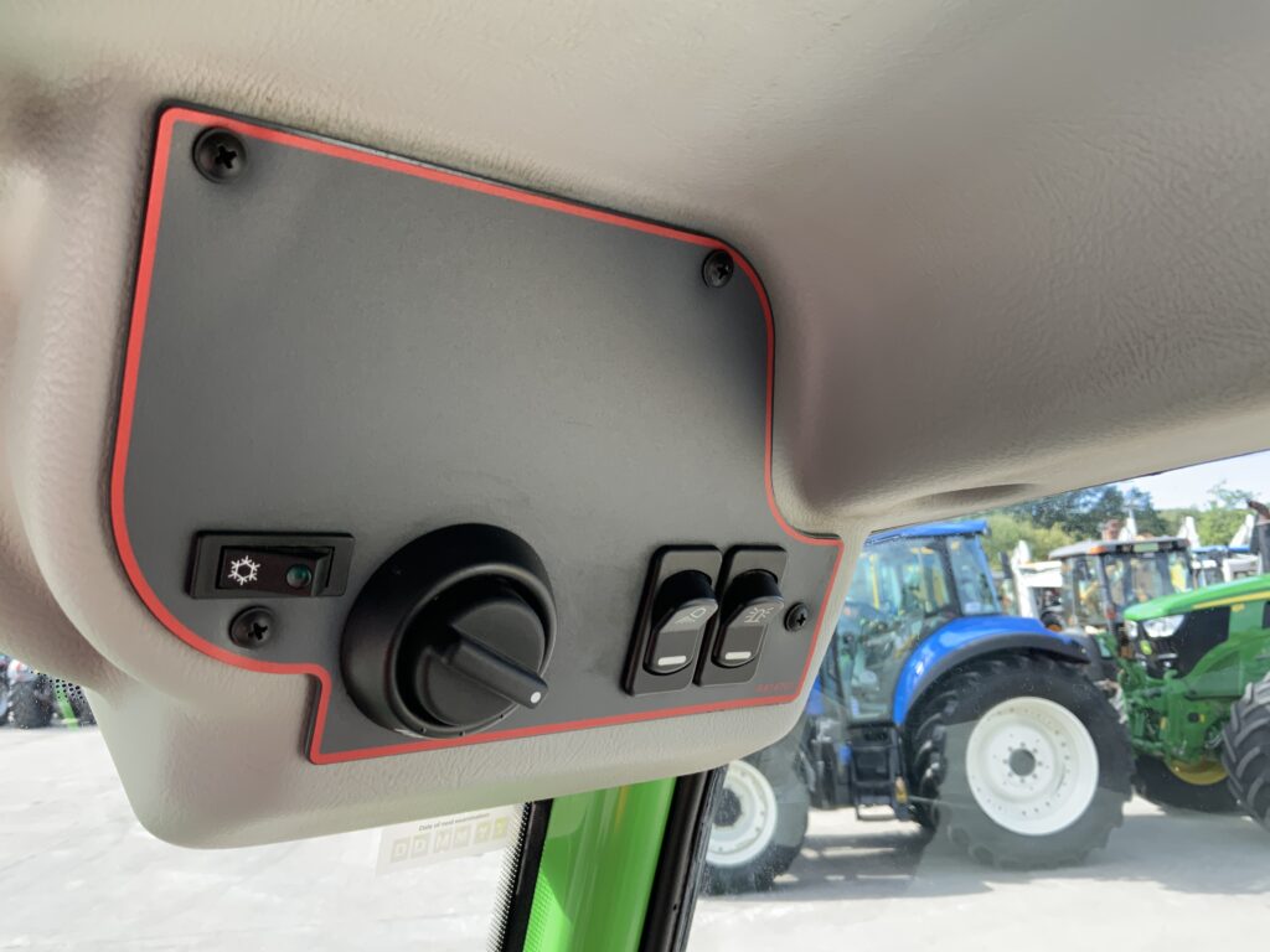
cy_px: 476
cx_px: 635
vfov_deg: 48.2
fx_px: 1064
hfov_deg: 61.7
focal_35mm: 29
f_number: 1.8
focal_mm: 3
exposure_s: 1/142
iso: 16
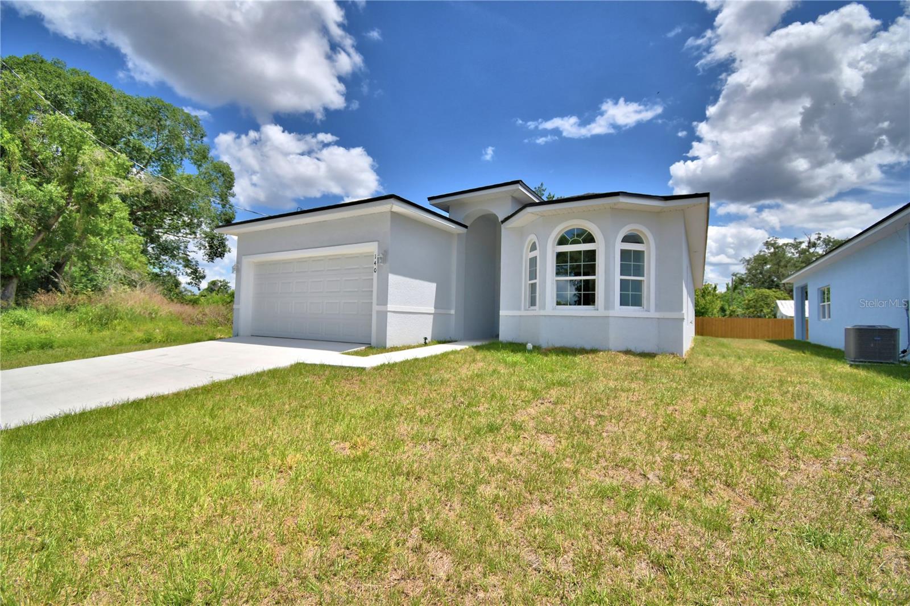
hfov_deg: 100.4
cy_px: 303
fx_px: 379
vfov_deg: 77.3
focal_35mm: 15
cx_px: 455
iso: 100
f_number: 4.5
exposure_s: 1/2000
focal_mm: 10
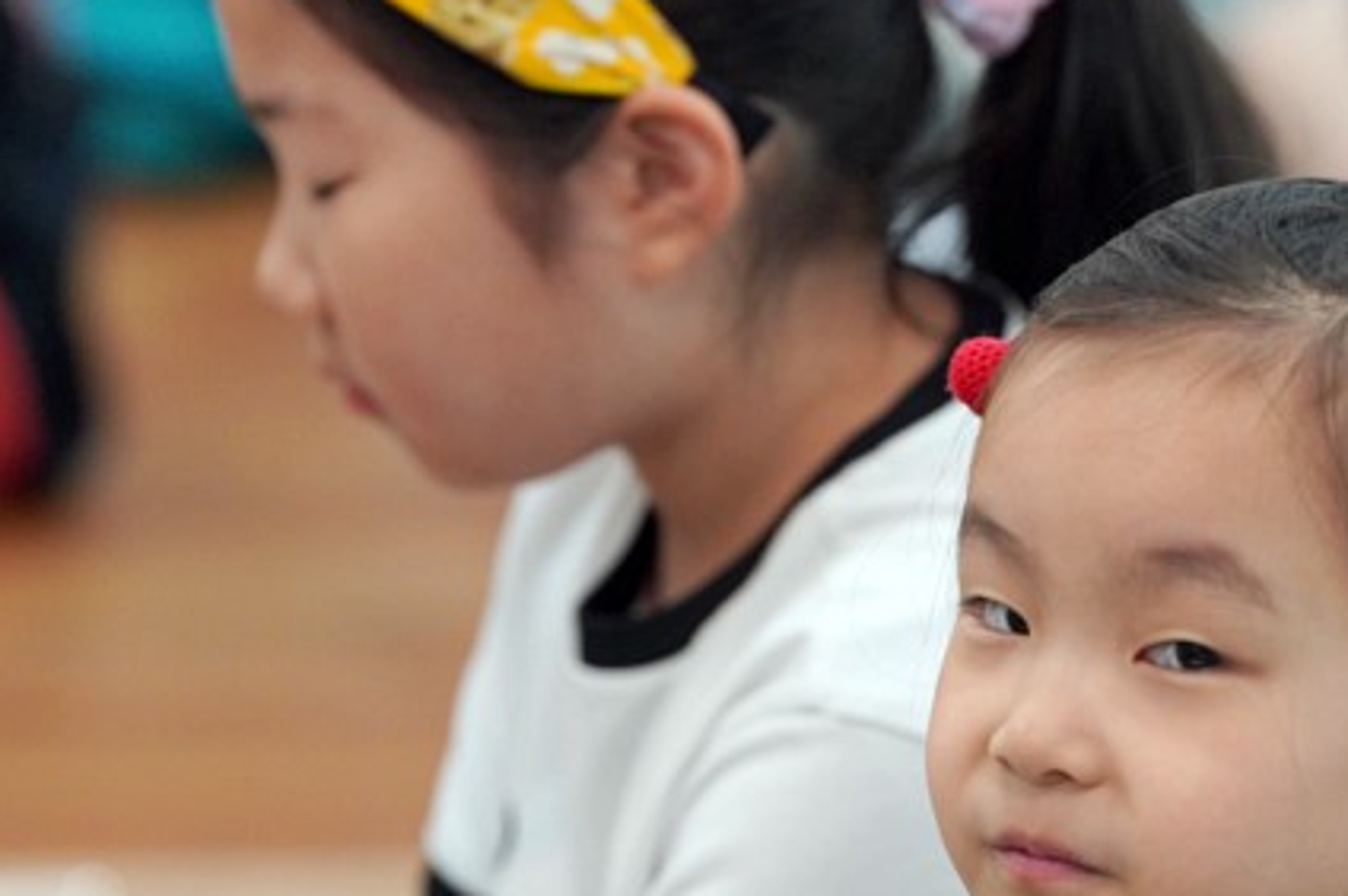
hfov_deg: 4.9
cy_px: 553
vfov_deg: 3.2
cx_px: 811
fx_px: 15901
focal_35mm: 425
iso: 2500
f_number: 4
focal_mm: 200
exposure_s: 1/250
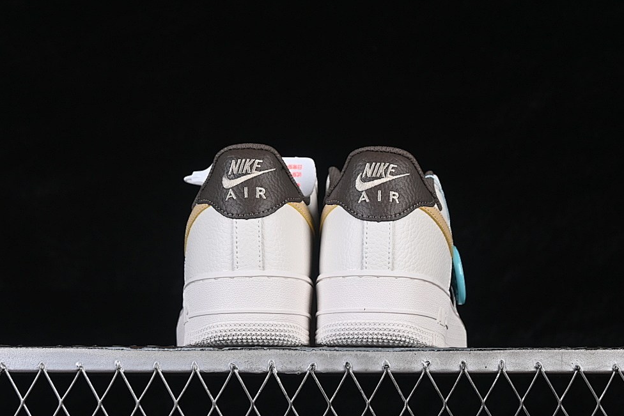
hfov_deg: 24.5
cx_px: 314
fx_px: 1439
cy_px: 205
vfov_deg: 16.5
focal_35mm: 83
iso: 160
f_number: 8
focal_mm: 50
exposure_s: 1/80
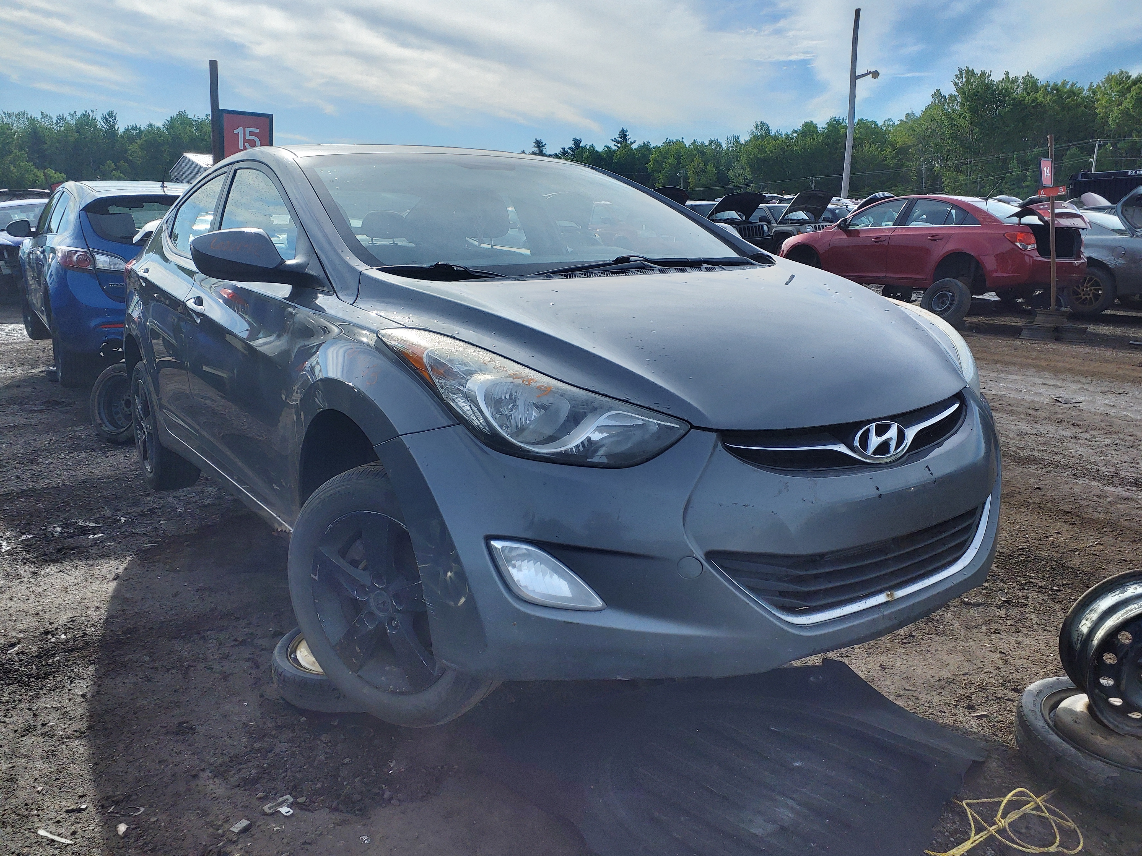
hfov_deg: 67.3
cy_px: 428
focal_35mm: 26
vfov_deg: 53.1
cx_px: 571
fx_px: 858
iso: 40
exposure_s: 1/573
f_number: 1.9
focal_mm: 3.58
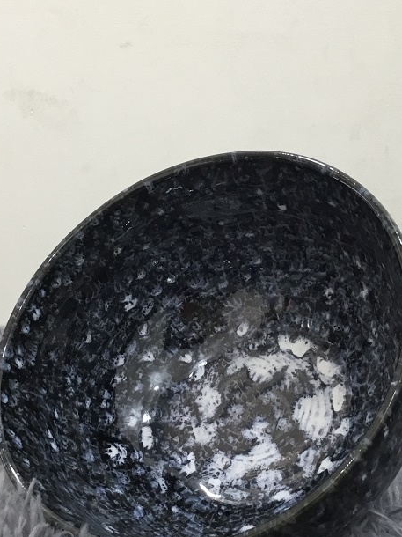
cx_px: 186
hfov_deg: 24.0
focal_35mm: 61
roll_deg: +2.0
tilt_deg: -9.0
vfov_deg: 31.7
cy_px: 282
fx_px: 945
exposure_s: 1/33
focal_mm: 3.3
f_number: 2.4
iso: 80
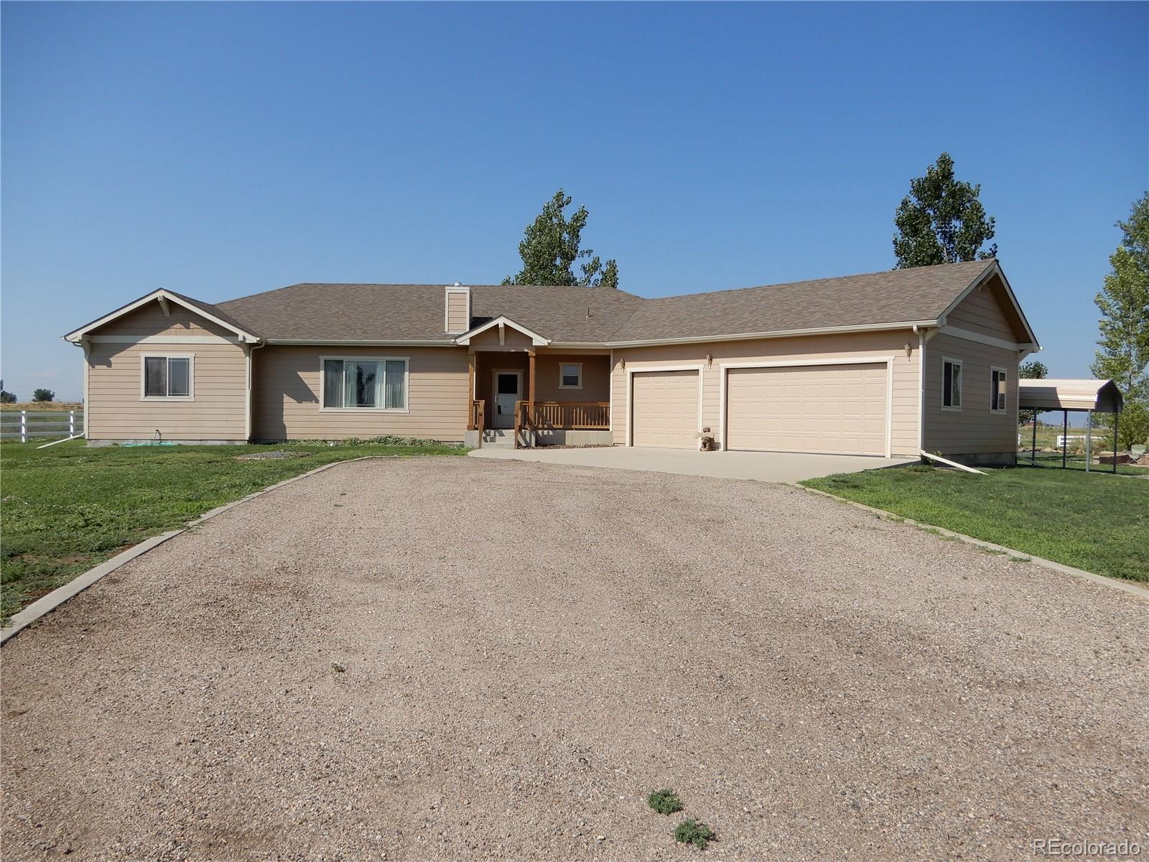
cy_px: 431
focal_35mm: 24
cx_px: 574
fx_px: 797
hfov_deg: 71.6
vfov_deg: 56.8
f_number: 3.4
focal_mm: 4.3
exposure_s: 1/1250
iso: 80
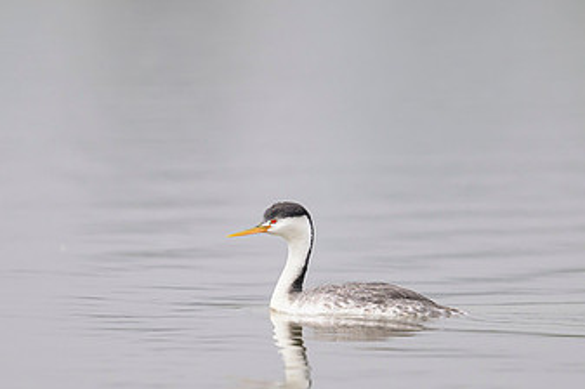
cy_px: 231
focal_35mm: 1307
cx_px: 319
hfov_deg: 1.6
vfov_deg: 1.0
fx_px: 21218
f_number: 4
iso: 640
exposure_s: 1/4000
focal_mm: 560
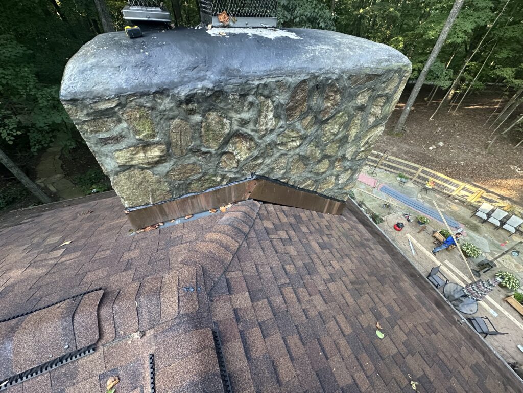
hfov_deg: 102.1
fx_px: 212
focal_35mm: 14
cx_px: 262
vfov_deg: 85.7
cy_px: 196
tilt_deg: -45.5
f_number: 2.2
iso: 200
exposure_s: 1/99
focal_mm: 2.22
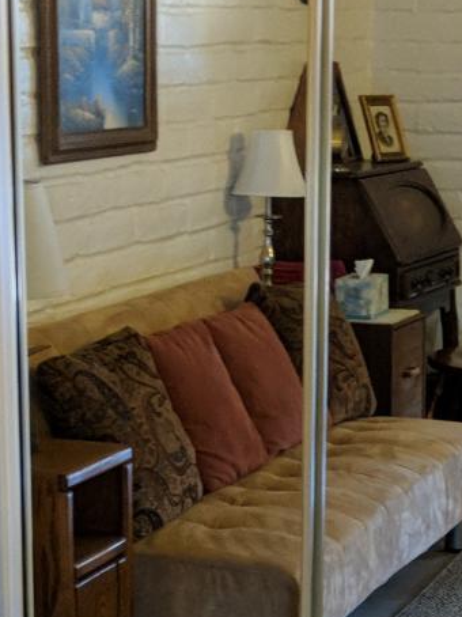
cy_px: 605
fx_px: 2120
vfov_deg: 16.3
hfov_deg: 12.4
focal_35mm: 119
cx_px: 299
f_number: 1.8
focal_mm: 4.44
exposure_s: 1/40.1
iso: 484
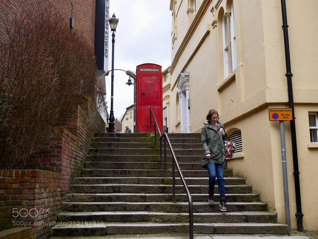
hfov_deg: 46.8
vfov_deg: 36.0
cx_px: 159
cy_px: 120
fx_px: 368
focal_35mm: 40
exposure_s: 1/500
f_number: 3.5
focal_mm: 20
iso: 200
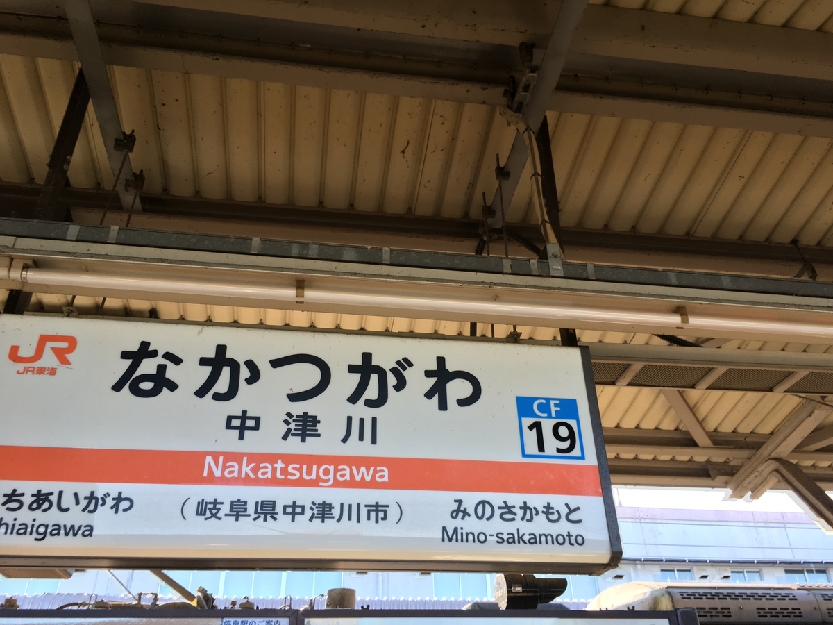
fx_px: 698
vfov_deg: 48.2
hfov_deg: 61.7
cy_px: 312
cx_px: 416
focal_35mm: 29
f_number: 2.2
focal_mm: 4.15
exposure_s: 1/120
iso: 32
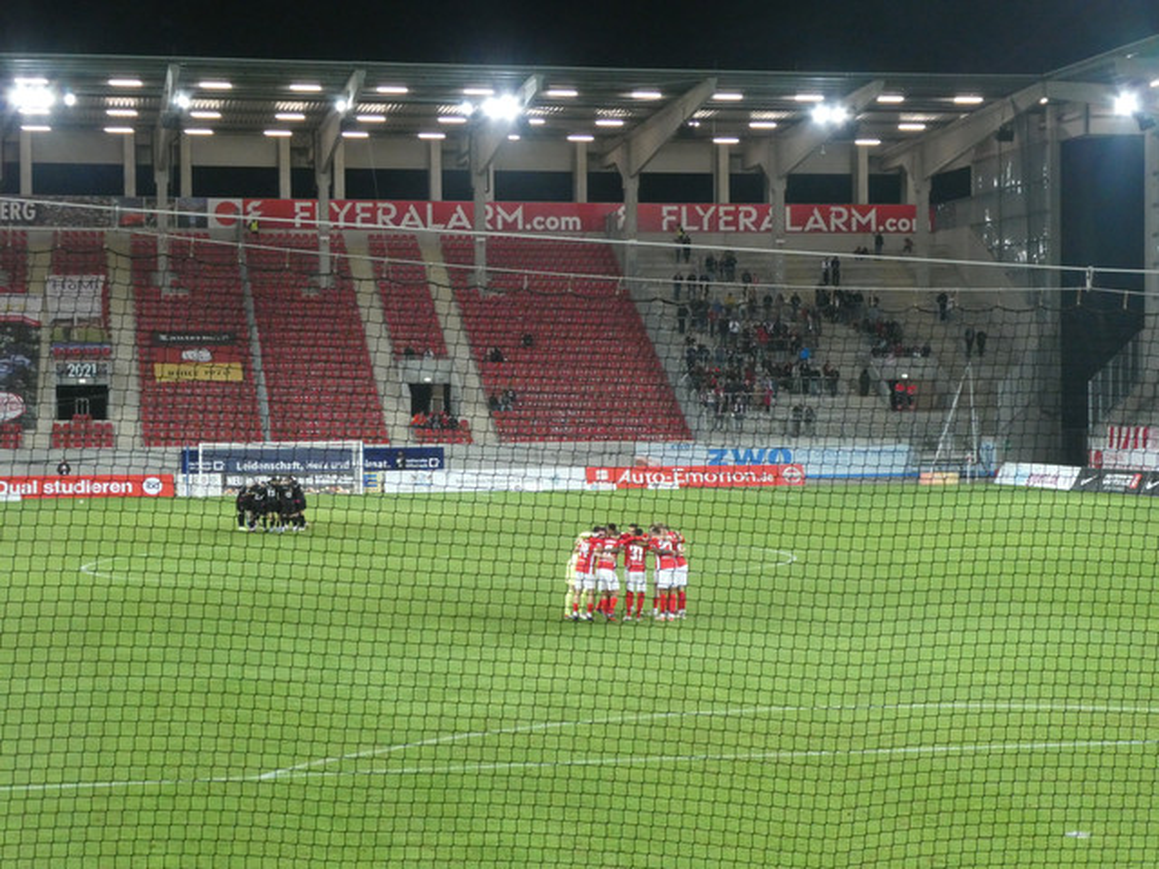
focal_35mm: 70
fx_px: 2344
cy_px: 434
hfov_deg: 27.8
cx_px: 580
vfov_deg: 21.0
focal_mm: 12.5
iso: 800
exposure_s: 1/80
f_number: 4.5
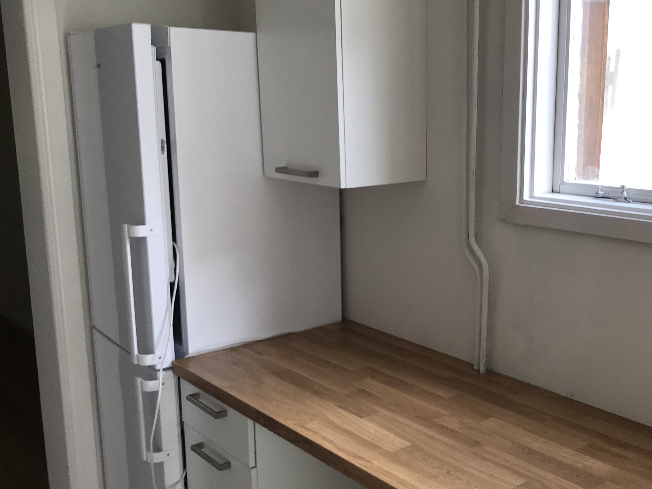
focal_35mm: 41
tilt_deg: -11.5
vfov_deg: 35.1
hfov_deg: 45.1
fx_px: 772
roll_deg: +0.0
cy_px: 273
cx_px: 438
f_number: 1.8
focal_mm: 3.99
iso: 20
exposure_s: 1/100
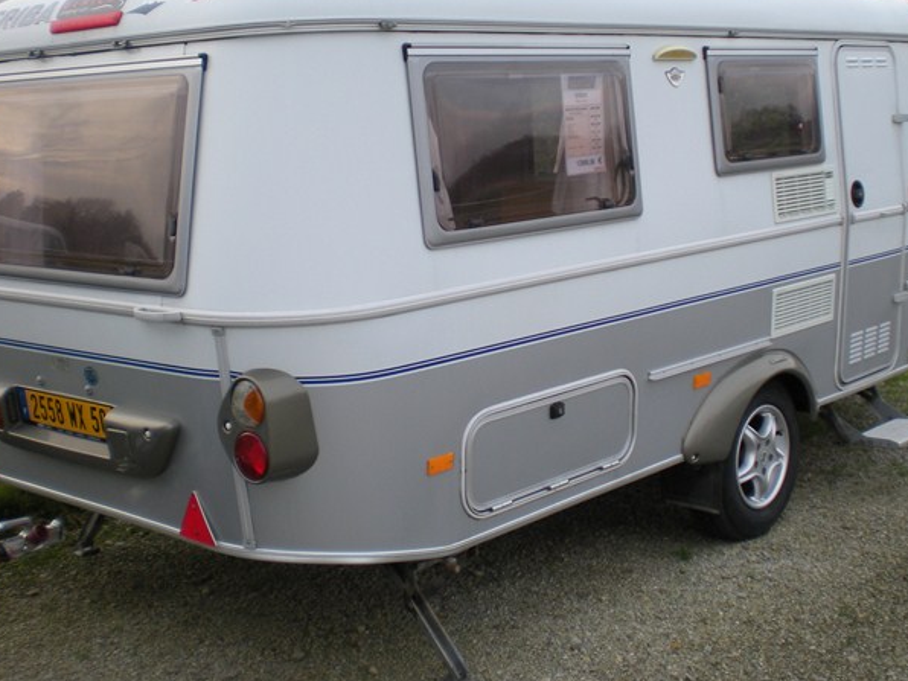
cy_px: 289
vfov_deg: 28.5
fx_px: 1338
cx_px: 516
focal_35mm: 51
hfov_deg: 37.4
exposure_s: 1/67.3
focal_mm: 6.3
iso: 64
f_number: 3.1
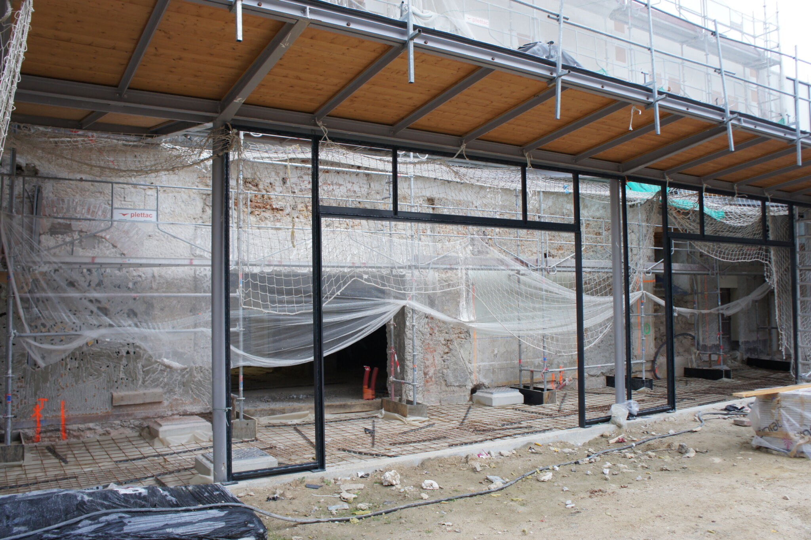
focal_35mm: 30
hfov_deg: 62.0
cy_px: 270
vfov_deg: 43.6
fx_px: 675
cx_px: 406
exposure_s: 1/125
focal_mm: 20
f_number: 5
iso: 400
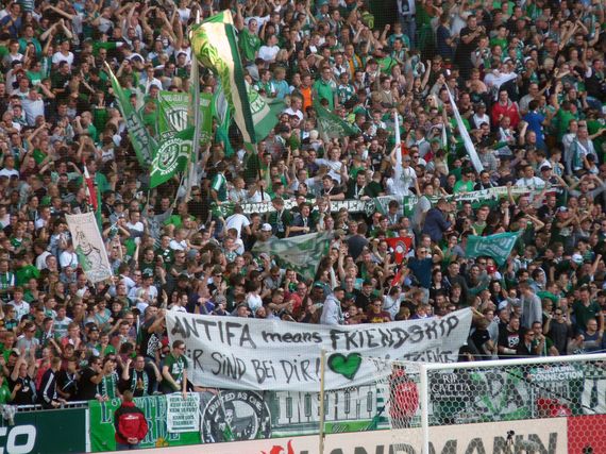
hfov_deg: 4.2
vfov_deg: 3.2
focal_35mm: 468
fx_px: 8190
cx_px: 303
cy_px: 227
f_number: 4.4
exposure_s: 1/125
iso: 125
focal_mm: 83.2
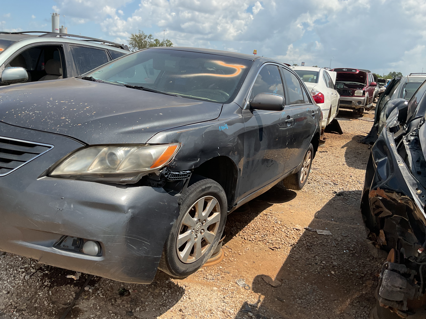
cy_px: 160
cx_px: 213
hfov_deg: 61.7
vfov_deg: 48.2
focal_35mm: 29
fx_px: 357
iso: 16
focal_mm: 3
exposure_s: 1/1730
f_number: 1.8
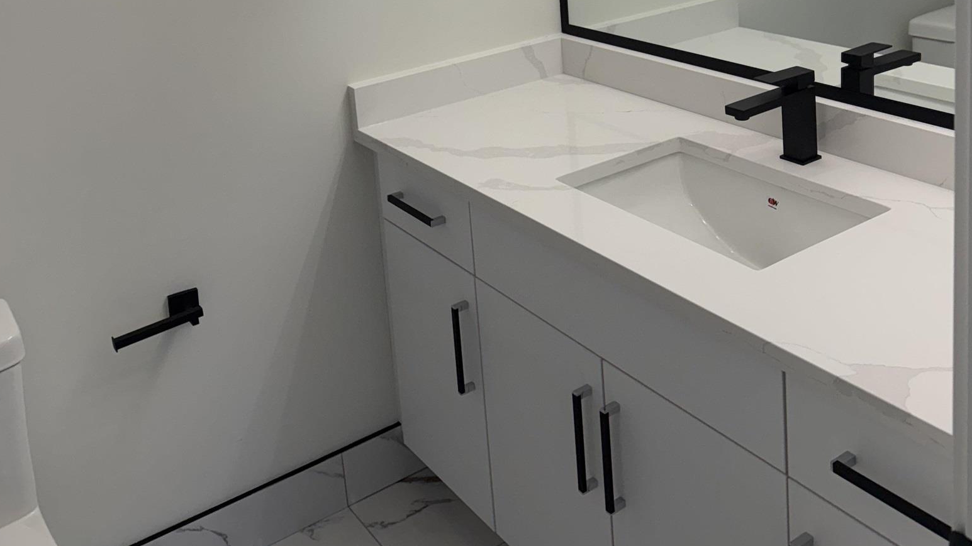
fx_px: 1005
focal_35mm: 39
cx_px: 494
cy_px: -28
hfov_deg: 51.6
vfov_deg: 28.2
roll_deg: +4.4
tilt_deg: -11.3
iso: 100
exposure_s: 1/246
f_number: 1.78
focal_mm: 6.76
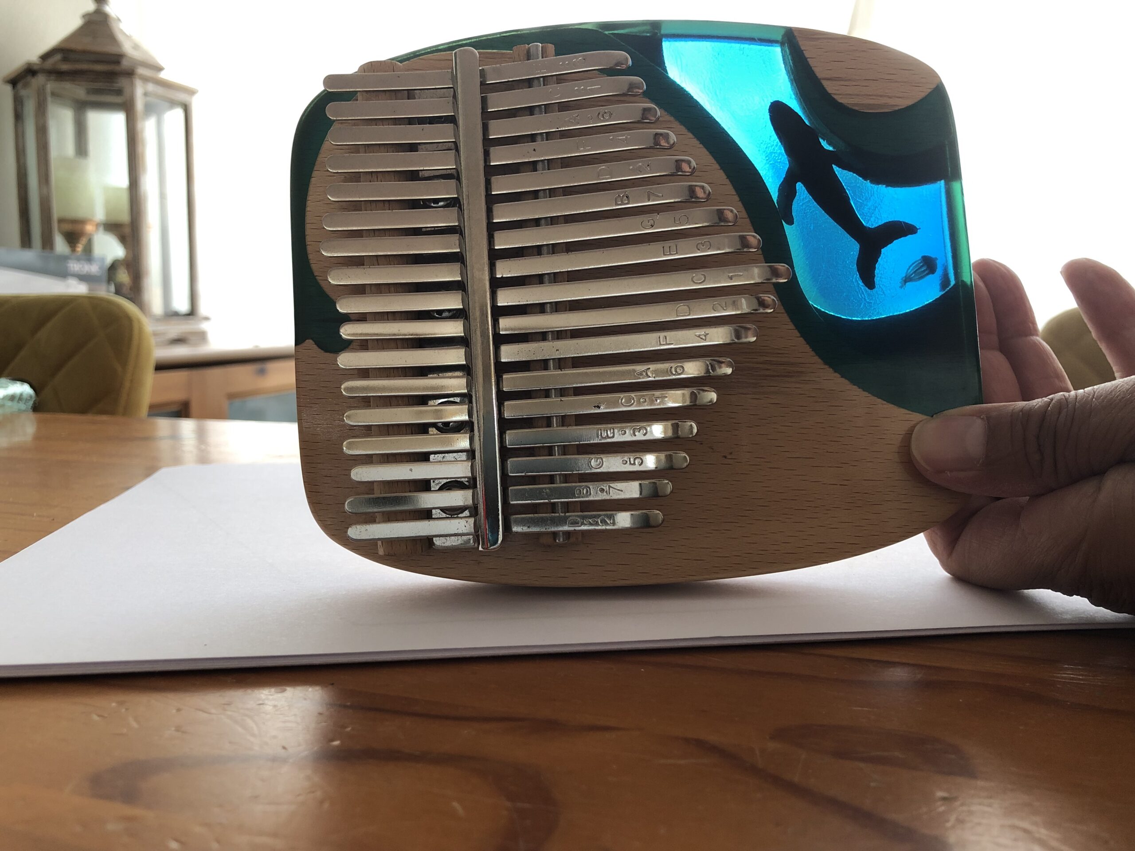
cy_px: 426
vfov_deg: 49.7
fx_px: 918
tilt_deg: -7.9
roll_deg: -0.4
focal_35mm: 28
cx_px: 568
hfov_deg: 63.4
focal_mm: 3.99
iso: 25
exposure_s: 1/30
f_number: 1.8
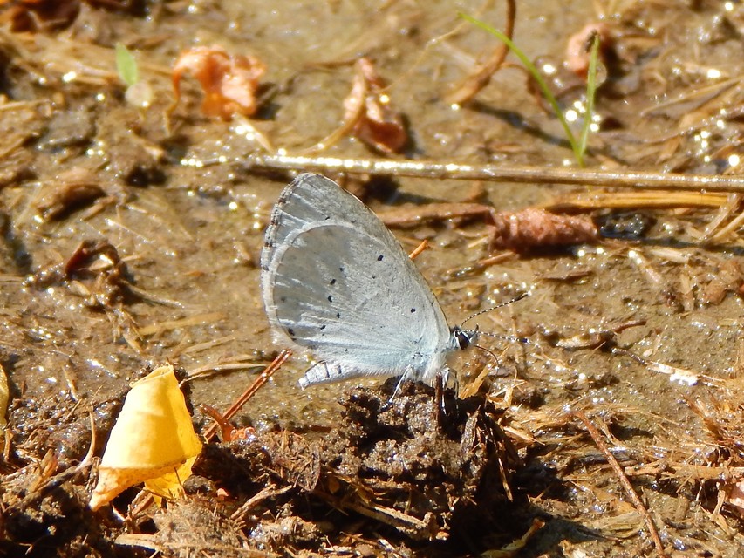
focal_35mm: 250
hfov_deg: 7.9
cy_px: 279
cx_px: 372
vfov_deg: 5.9
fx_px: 5374
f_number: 5.6
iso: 125
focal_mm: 44.9
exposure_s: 1/320
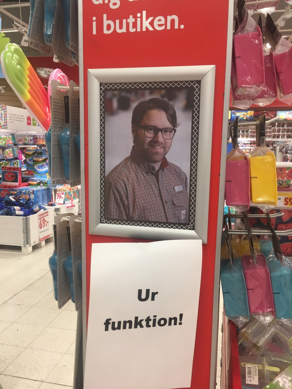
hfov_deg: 48.2
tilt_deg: -11.6
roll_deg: -0.1
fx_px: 326
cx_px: 146
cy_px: 194
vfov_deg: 61.7
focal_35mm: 29
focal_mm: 4.15
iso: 25
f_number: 2.2
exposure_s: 1/33
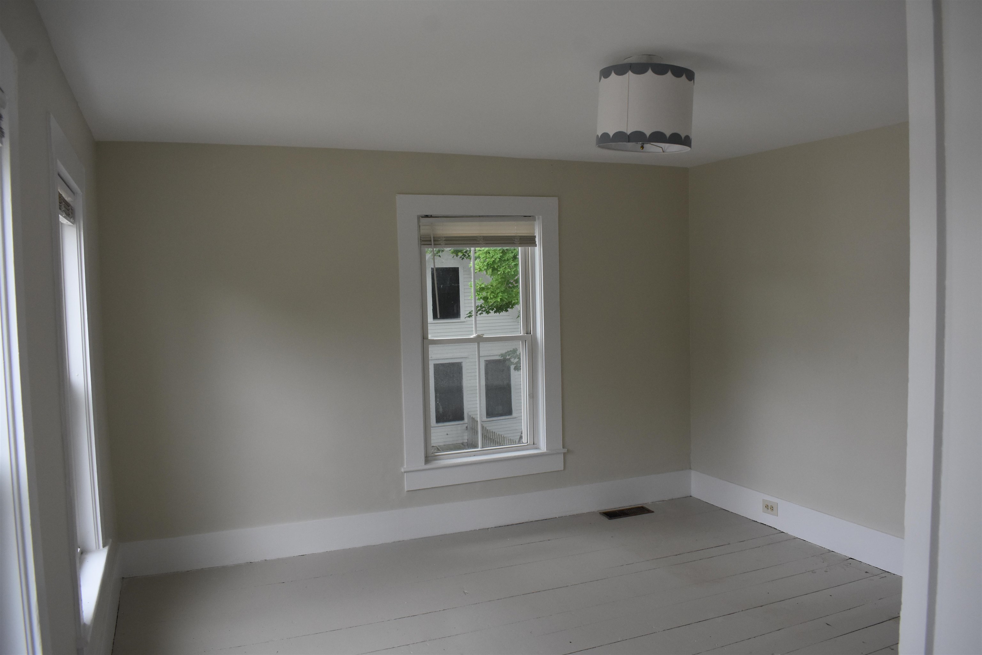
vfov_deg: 47.9
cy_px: 328
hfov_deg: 67.4
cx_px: 491
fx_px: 736
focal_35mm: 27
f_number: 6.3
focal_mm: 18
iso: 800
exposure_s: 1/160
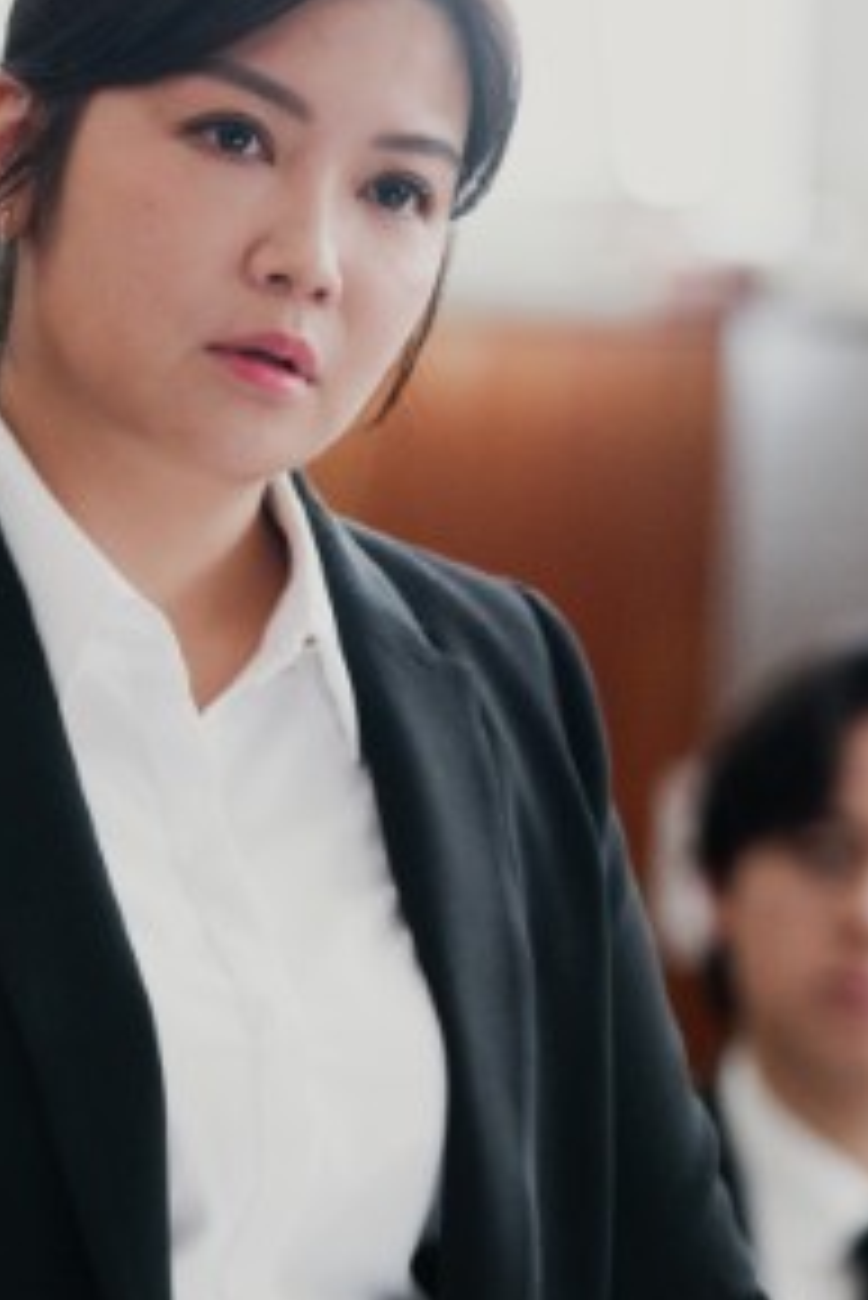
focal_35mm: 316
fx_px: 11414
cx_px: 234
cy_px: 634
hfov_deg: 4.4
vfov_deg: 6.5
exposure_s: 1/160
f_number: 2.8
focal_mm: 119
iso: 2000
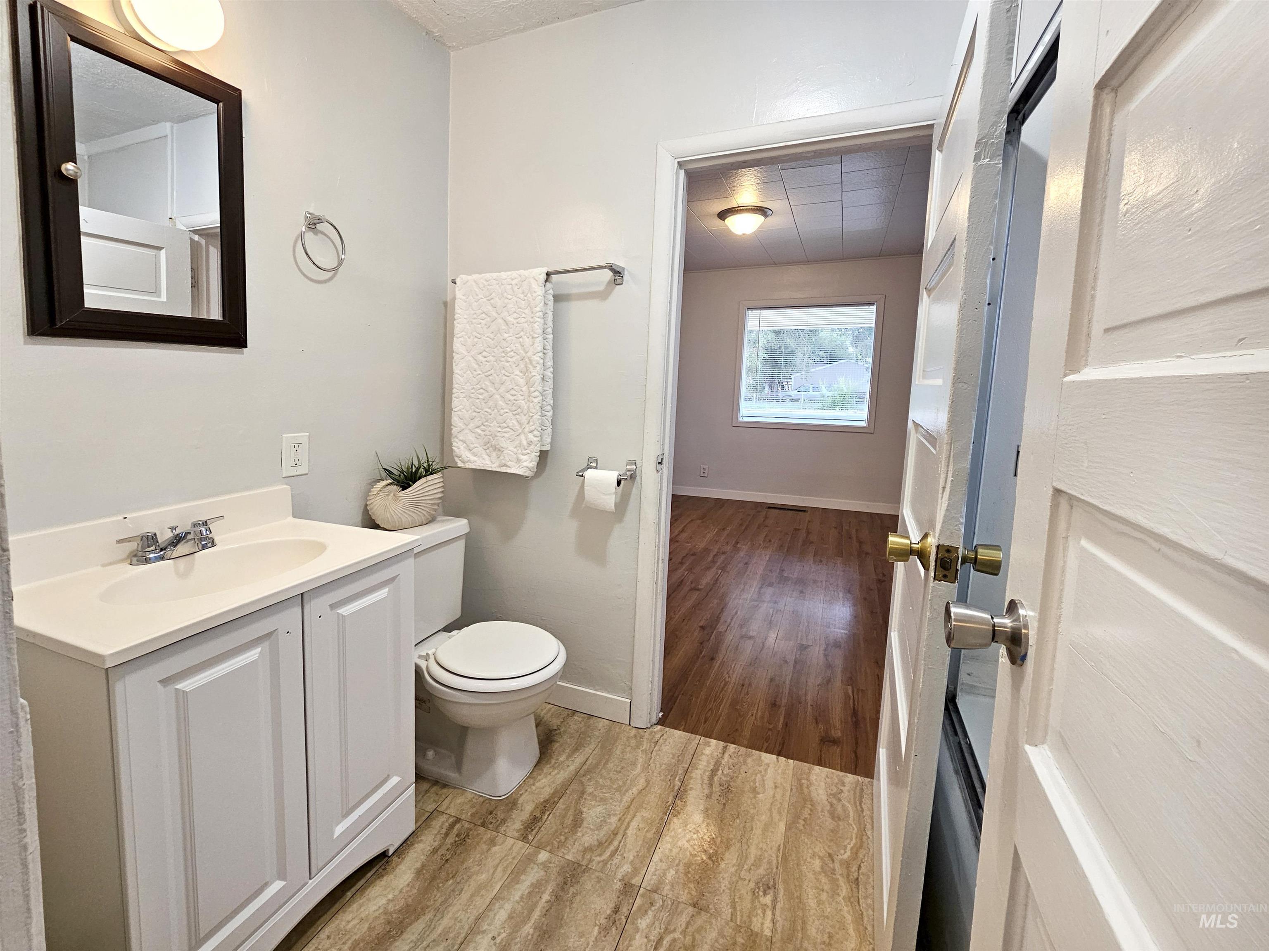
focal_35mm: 13
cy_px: 476
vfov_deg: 89.9
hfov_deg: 106.2
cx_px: 634
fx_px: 477
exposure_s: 1/60
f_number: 2.2
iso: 160
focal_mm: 2.2
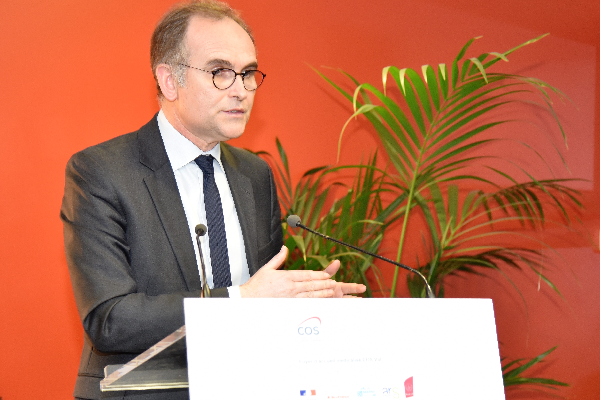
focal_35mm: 66
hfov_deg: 30.5
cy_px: 200
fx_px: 1100
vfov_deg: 20.6
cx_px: 300
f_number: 4
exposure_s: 1/60
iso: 1600
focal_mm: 66
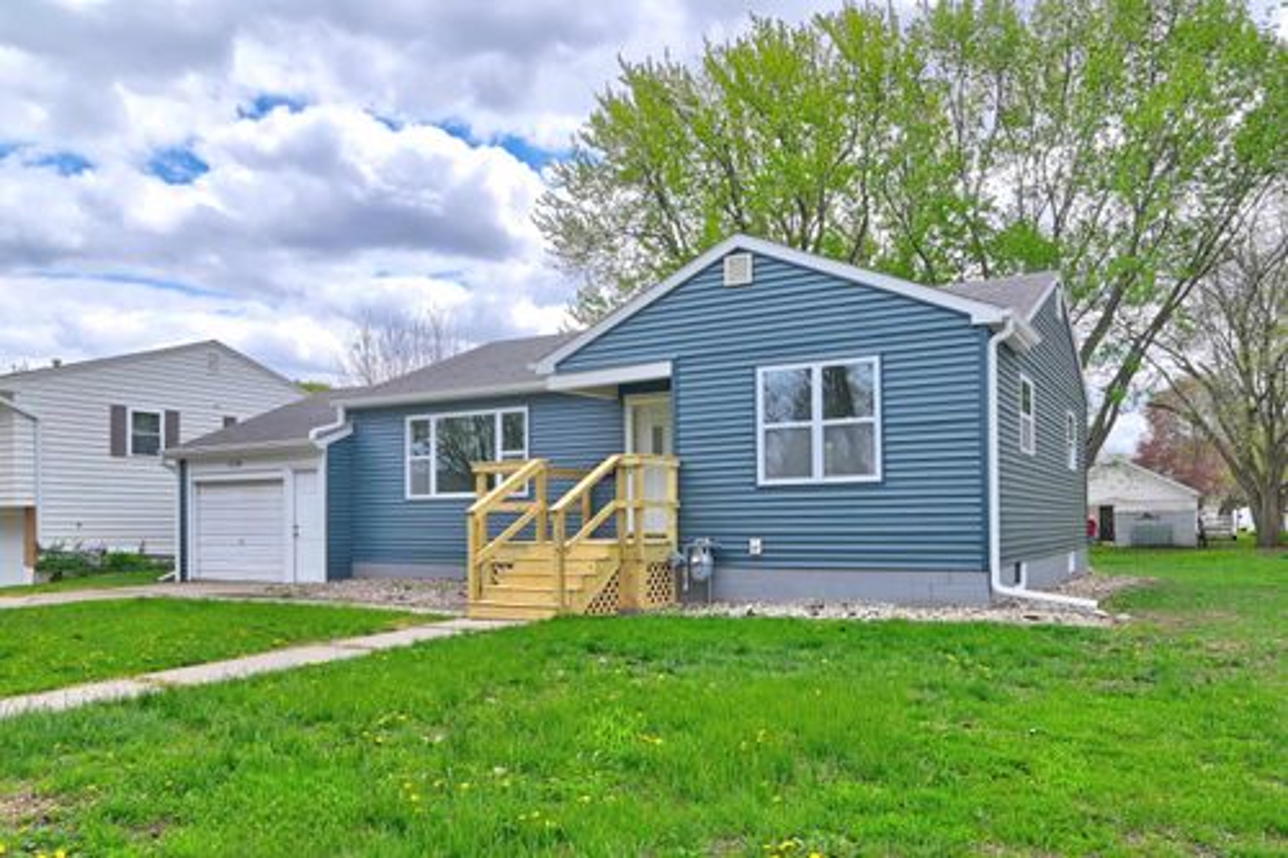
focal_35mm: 16
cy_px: 429
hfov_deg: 96.8
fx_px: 572
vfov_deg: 73.7
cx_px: 644
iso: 100
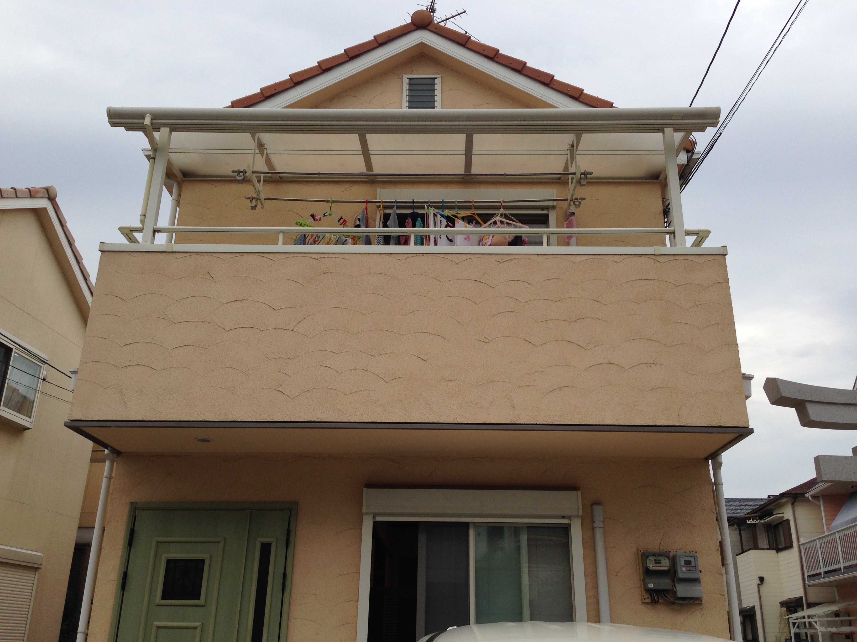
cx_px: 428
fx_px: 817
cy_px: 321
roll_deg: -2.8
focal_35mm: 33
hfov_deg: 55.4
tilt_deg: +20.9
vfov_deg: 42.9
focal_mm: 4.12
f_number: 2.4
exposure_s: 1/223
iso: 50
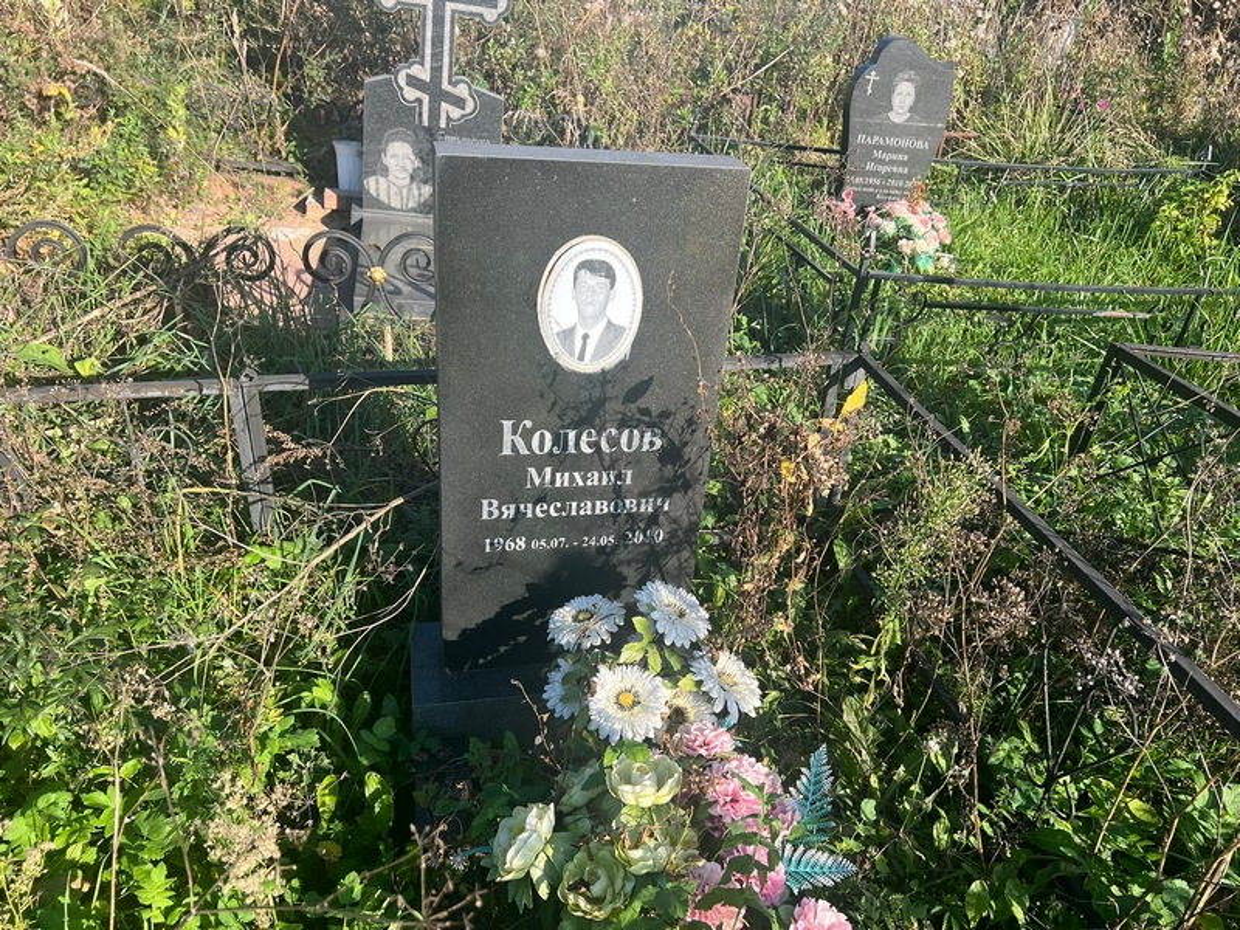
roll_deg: -8.4
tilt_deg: -27.6
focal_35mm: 26
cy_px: 465
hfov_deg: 67.3
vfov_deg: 53.1
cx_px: 620
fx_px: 931
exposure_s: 1/1295
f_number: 1.5
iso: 50
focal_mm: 5.7
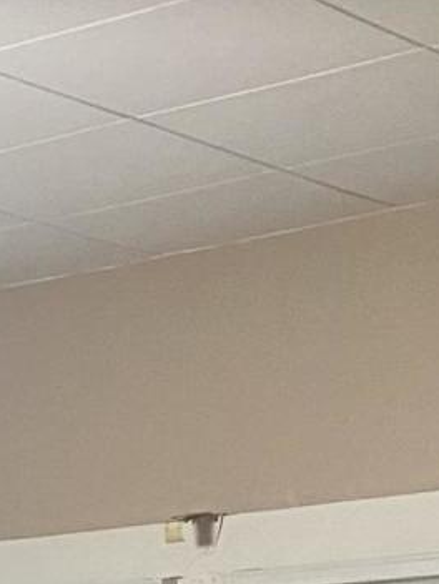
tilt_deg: -14.6
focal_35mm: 148
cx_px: -579
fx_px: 2498
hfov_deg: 9.1
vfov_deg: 10.8
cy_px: 1517
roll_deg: +1.1
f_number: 1.8
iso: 320
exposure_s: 1/40
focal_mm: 4.25
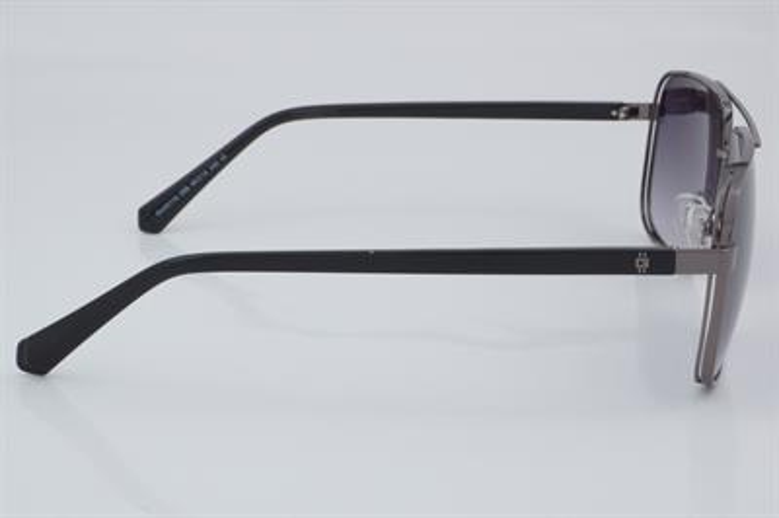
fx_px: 1622
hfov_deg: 27.0
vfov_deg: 18.2
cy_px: 259
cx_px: 390
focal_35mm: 75
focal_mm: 50
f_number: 32
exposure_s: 1/4
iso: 100
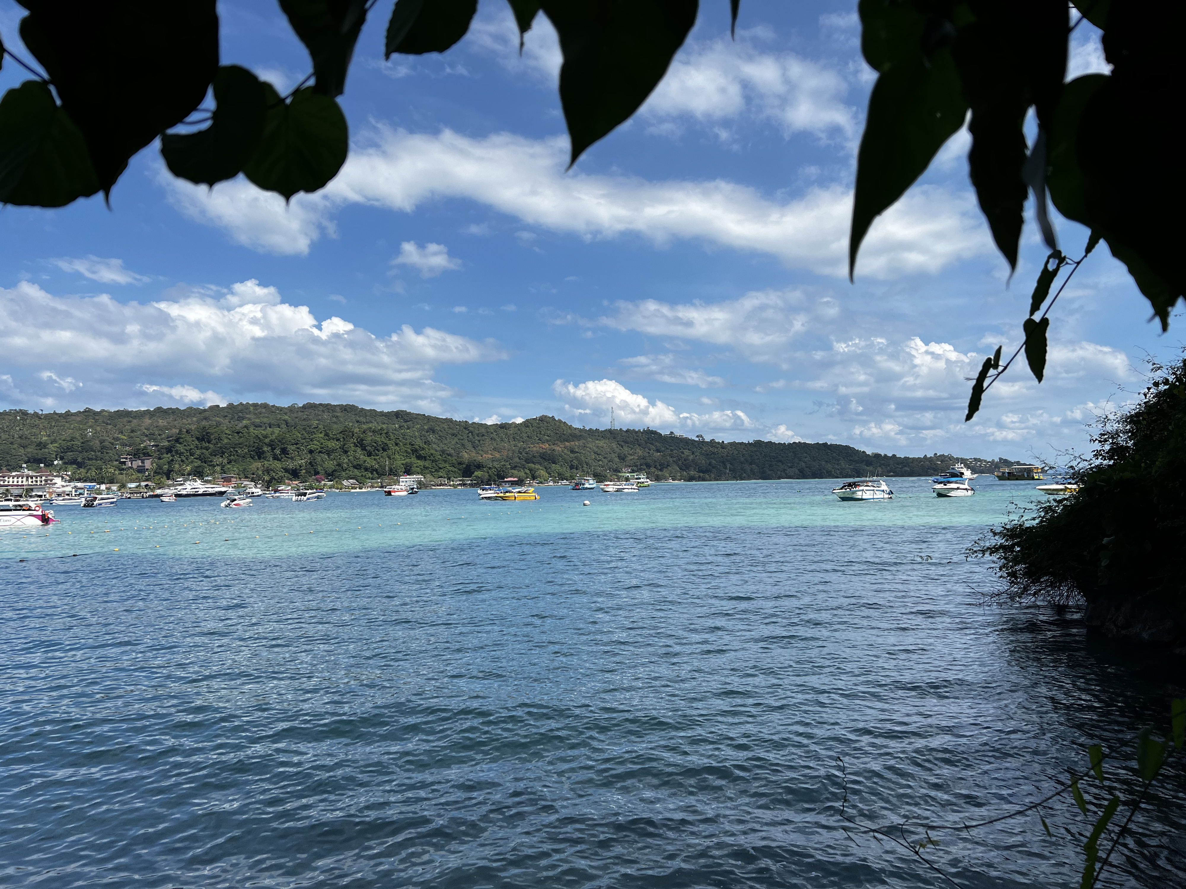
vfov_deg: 53.1
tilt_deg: +2.2
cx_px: 593
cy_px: 444
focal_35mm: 26
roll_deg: +1.8
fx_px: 891
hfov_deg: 67.3
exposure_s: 1/6211
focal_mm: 5.7
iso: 50
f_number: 1.5
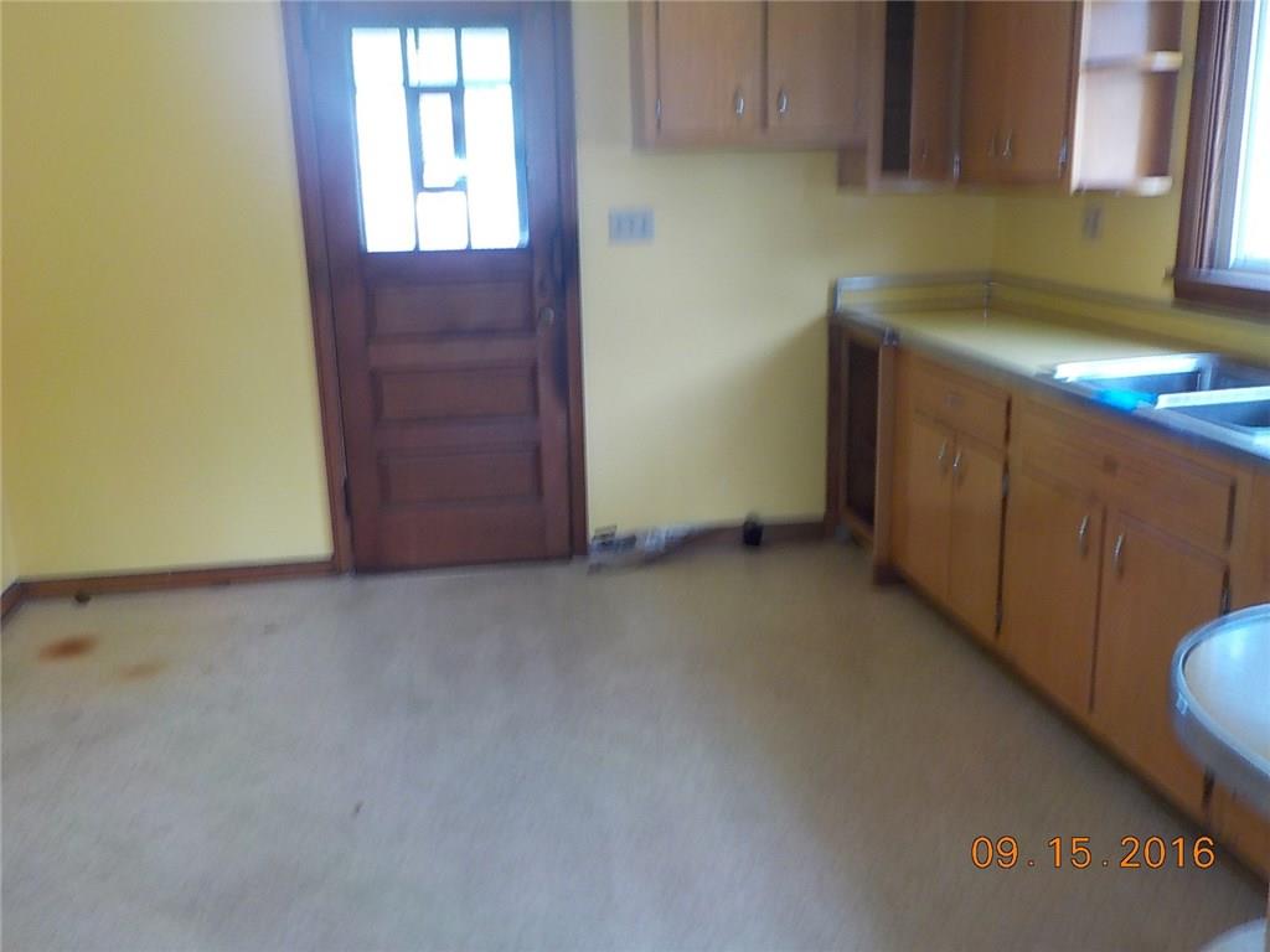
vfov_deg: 46.8
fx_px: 1101
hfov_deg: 60.0
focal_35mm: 30
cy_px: 476
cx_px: 635
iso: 140
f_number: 3.3
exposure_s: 1/30
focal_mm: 4.1
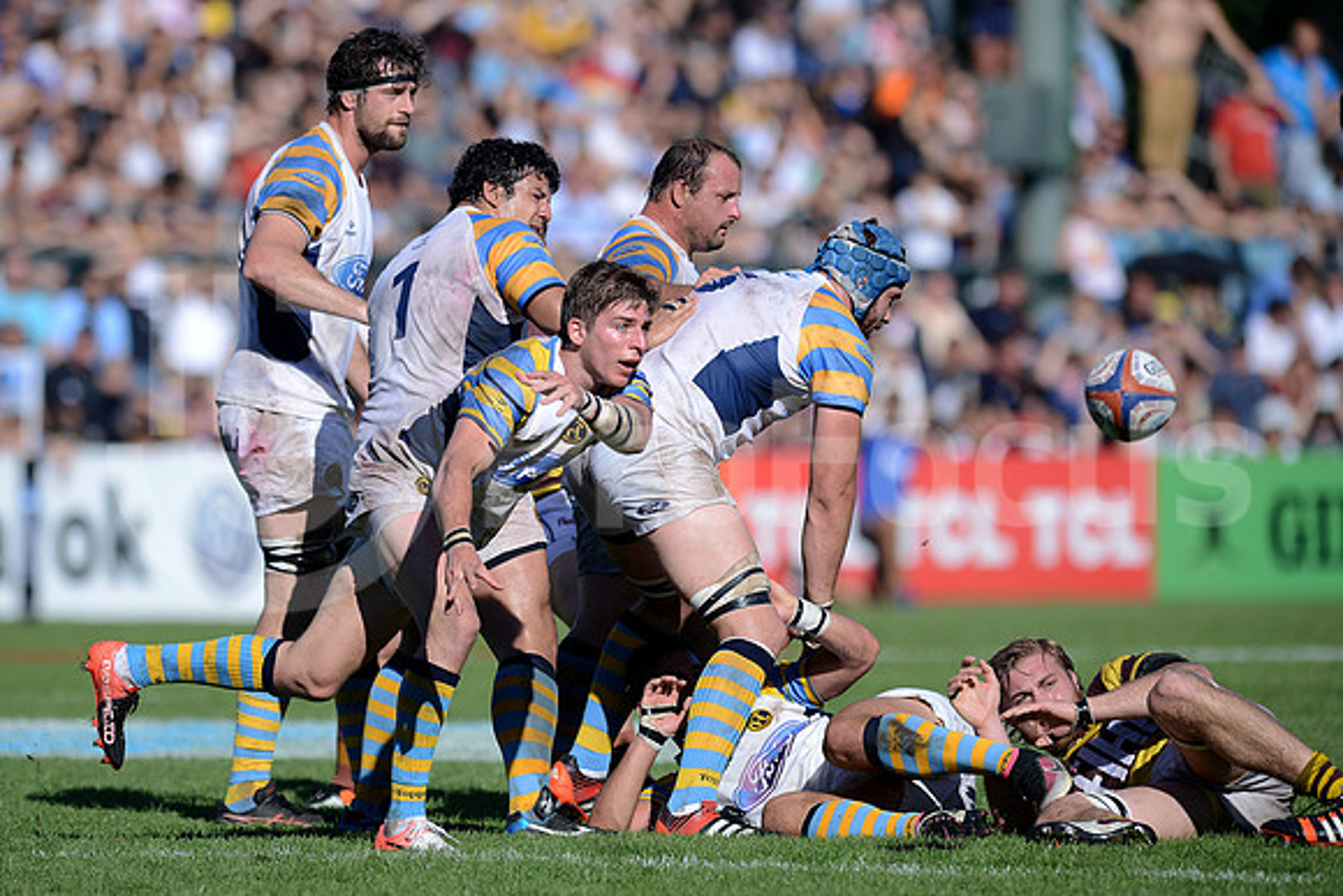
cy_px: 448
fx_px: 15671
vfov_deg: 3.3
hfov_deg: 4.9
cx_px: 672
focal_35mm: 420
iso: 200
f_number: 4
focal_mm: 420
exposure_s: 1/2000
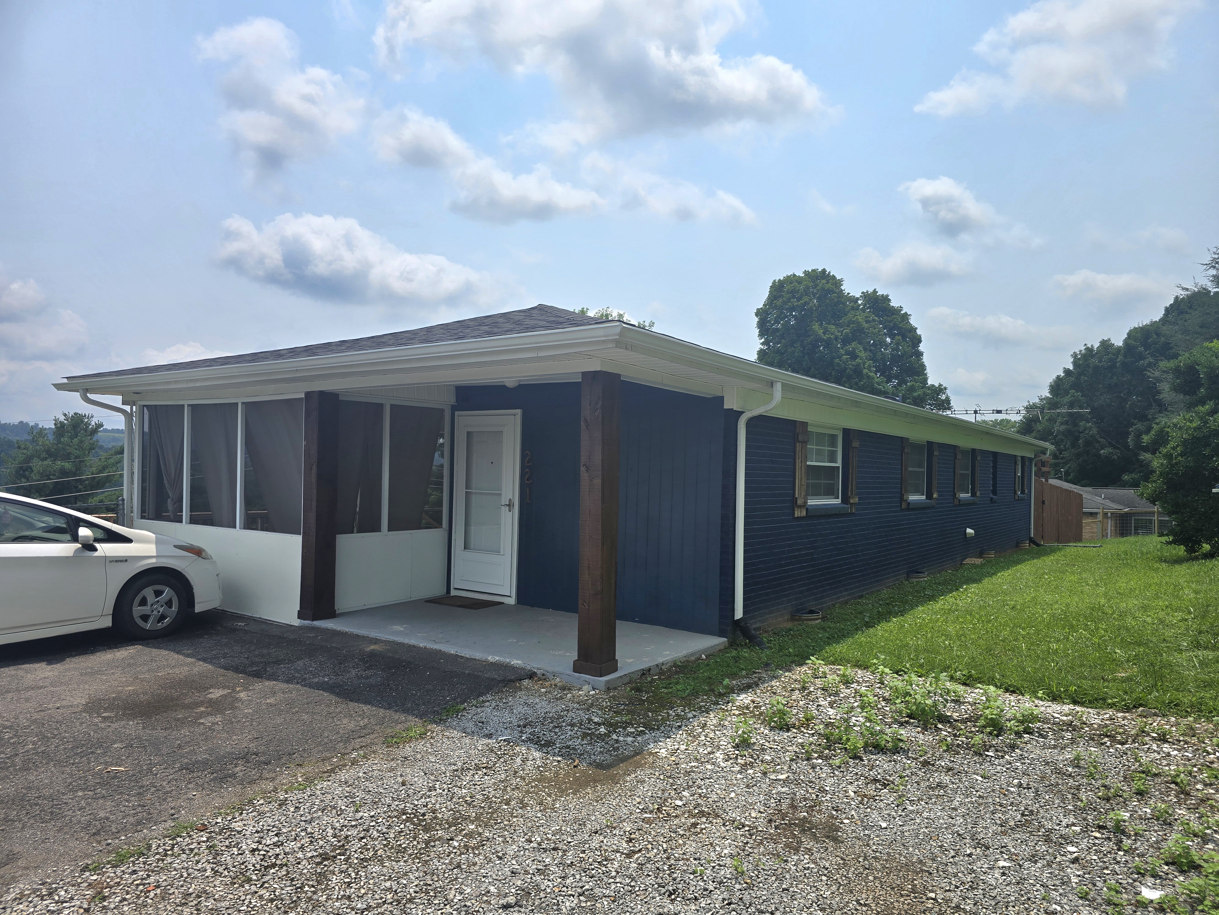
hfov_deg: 73.9
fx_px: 810
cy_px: 458
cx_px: 610
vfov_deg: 58.9
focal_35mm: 23
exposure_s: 1/1429
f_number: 1.7
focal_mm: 6.3
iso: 12
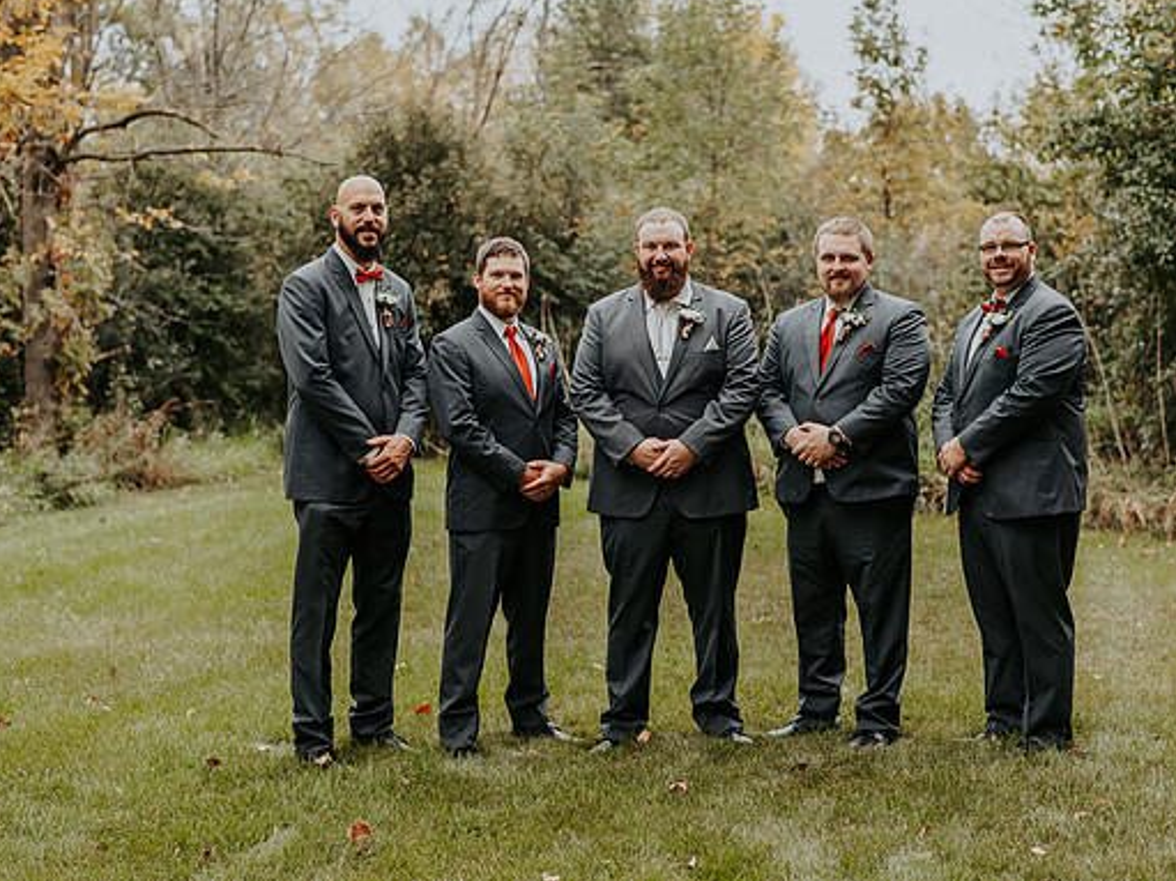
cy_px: 439
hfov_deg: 30.3
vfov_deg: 22.9
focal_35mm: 64
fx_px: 2174
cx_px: 614
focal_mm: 58
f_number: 2.8
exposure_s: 1/1000
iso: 500
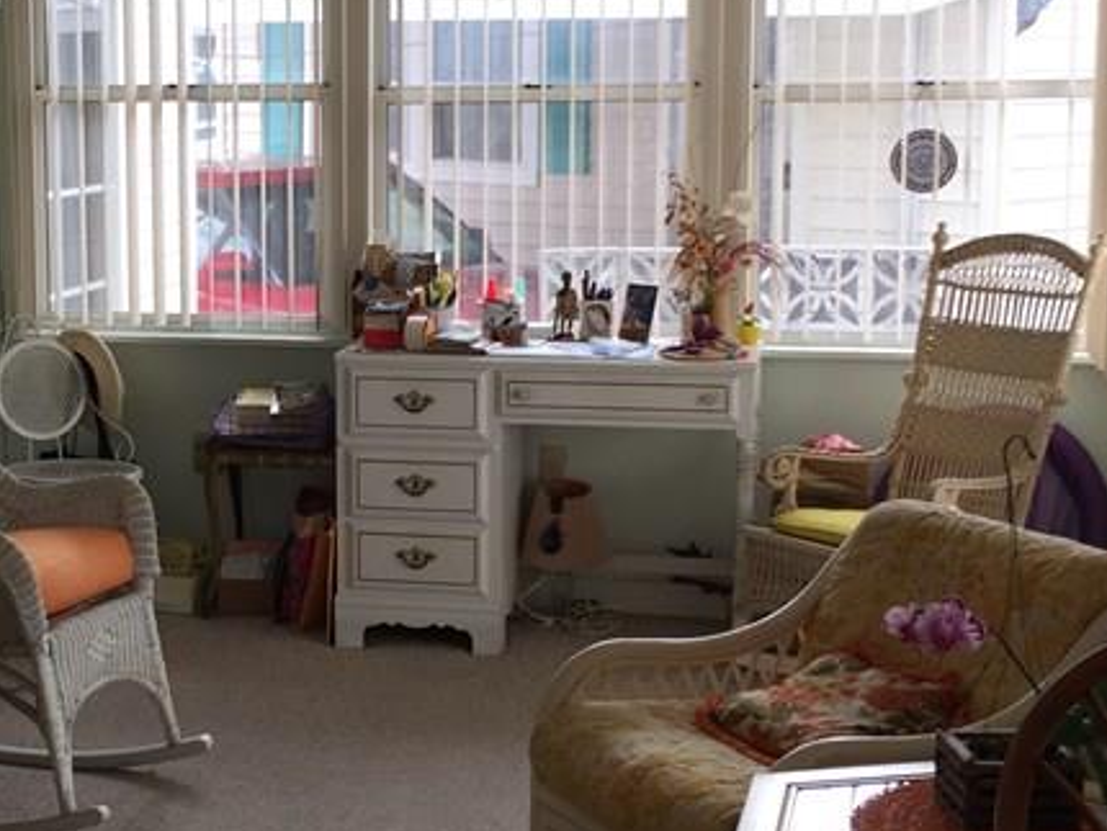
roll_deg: +0.1
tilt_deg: -8.3
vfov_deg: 21.3
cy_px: 352
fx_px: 2208
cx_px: 201
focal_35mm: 69
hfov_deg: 27.5
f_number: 2.2
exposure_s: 1/60
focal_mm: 4.15
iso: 32
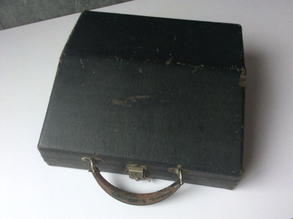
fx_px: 270
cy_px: 110
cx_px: 146
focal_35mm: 32
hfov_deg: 56.9
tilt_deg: -53.6
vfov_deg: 44.1
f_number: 2.4
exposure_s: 1/25
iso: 80
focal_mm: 3.3
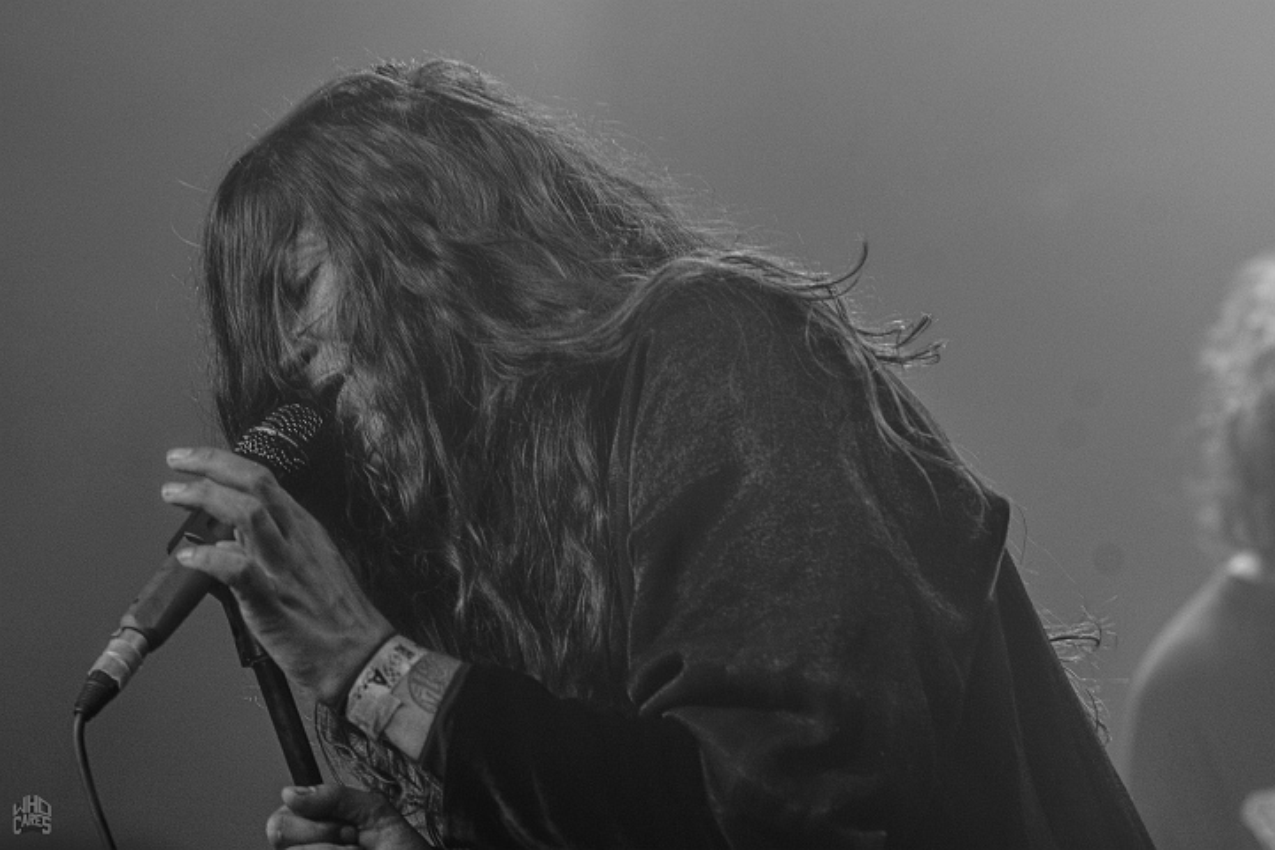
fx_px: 6640
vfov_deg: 7.3
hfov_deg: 11.0
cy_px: 425
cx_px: 638
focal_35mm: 188
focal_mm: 125
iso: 320
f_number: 5
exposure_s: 1/100
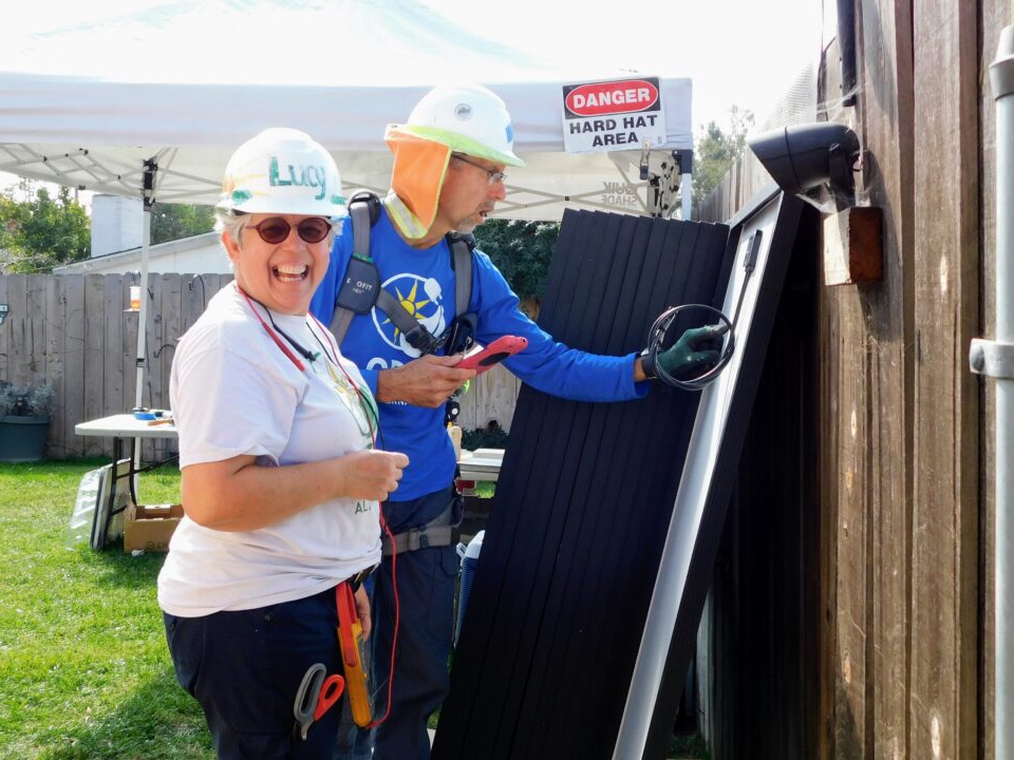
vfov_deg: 32.2
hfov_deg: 42.1
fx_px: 1318
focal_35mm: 45
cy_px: 356
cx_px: 511
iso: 125
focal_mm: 6.3
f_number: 3.5
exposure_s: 1/320
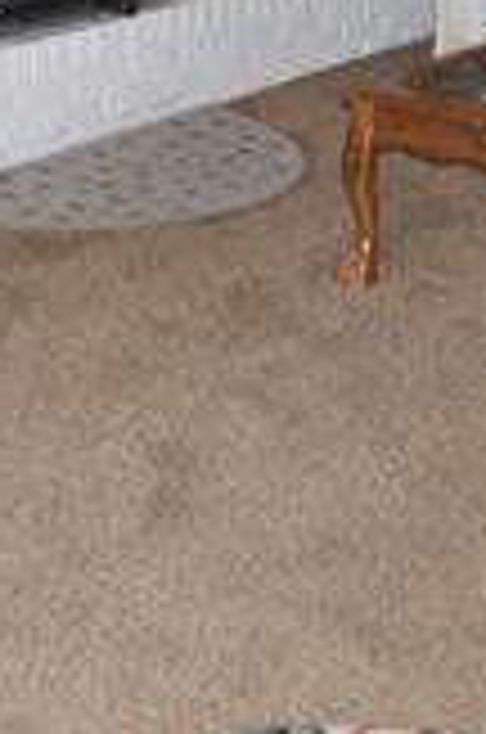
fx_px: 2156
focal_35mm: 106
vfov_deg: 18.3
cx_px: 50
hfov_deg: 12.8
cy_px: -149
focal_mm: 18
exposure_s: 1/60
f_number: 3.5
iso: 400
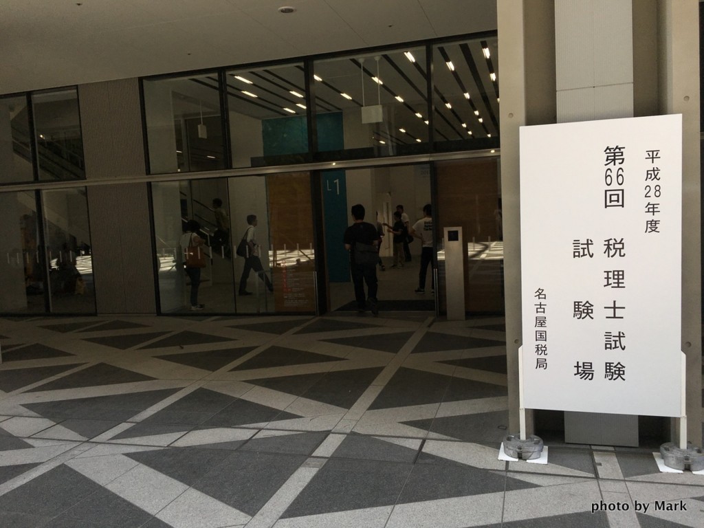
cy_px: 264
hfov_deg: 61.7
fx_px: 590
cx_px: 352
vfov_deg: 48.2
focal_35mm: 29
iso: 25
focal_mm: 4.15
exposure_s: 1/229
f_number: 2.2
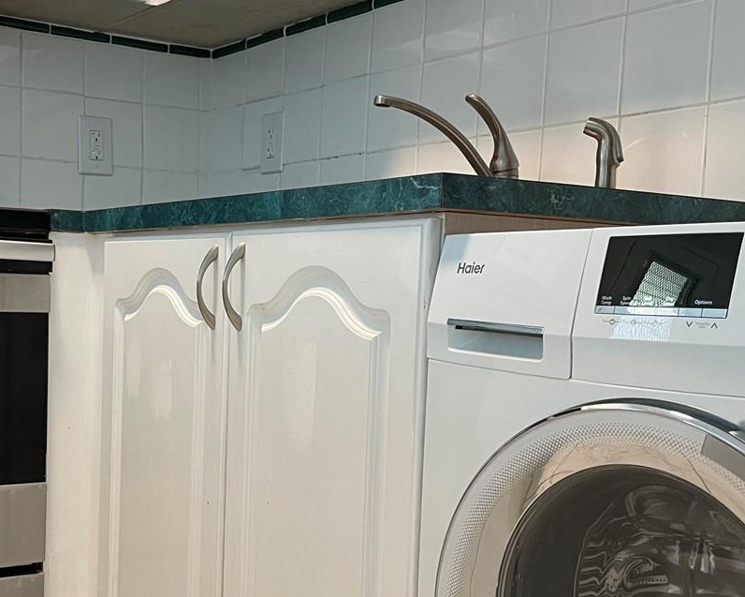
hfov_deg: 35.9
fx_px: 1125
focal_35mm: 51
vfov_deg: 29.5
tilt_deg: -5.0
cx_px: 199
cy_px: 397
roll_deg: -1.6
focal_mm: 4.2
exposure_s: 1/60
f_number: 1.6
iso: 100
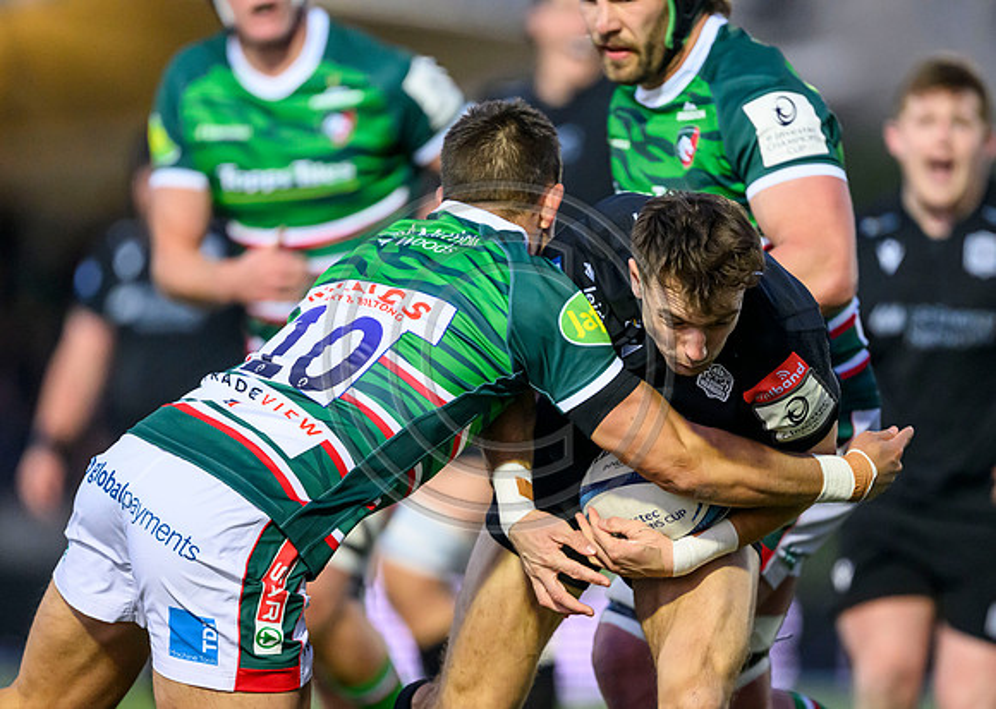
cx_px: 566
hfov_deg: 4.0
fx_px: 14326
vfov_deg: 2.8
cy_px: 429
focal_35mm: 507
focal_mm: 400
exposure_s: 1/2000
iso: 6400
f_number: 2.8
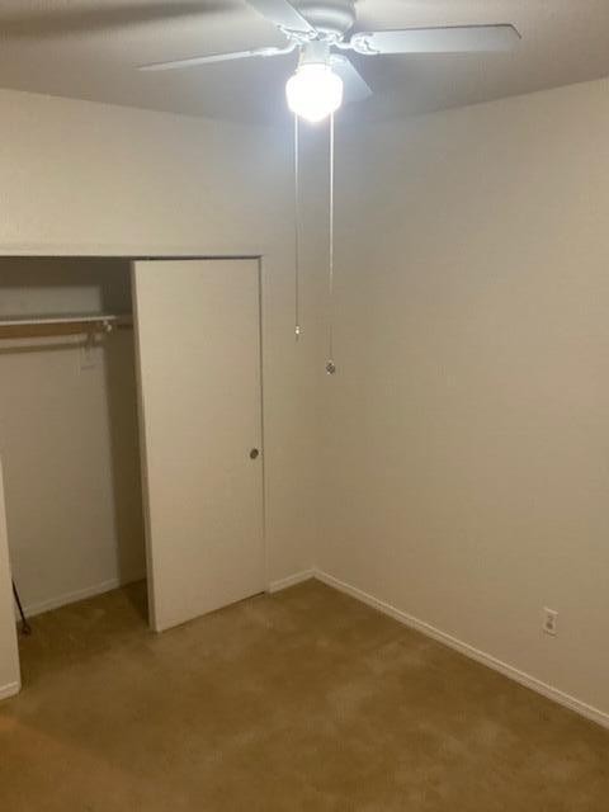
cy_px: 406
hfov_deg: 46.8
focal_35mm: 30
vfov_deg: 60.0
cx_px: 304
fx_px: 704
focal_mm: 2.71
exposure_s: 1/40
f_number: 2.2
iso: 400
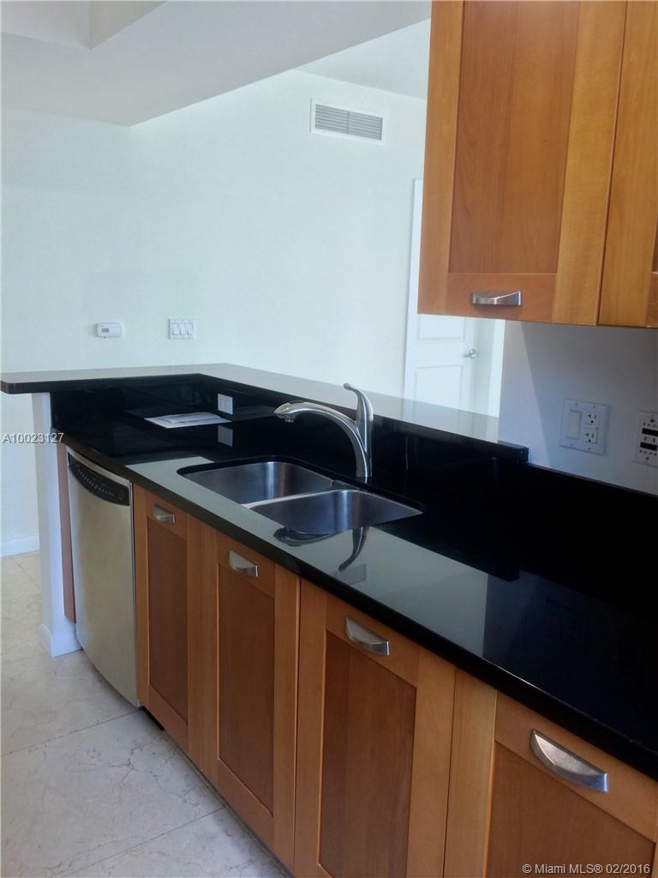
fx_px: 735
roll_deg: +0.1
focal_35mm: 29
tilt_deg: -12.3
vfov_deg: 61.7
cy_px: 439
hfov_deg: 48.2
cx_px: 329
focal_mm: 4.15
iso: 64
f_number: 2.2
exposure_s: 1/30
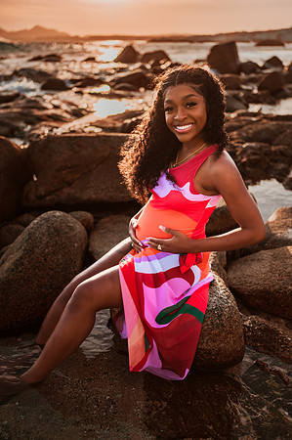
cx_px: 146
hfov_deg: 37.8
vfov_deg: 54.5
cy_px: 220
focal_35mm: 35
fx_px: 427
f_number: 1.8
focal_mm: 35
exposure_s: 1/5000
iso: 100
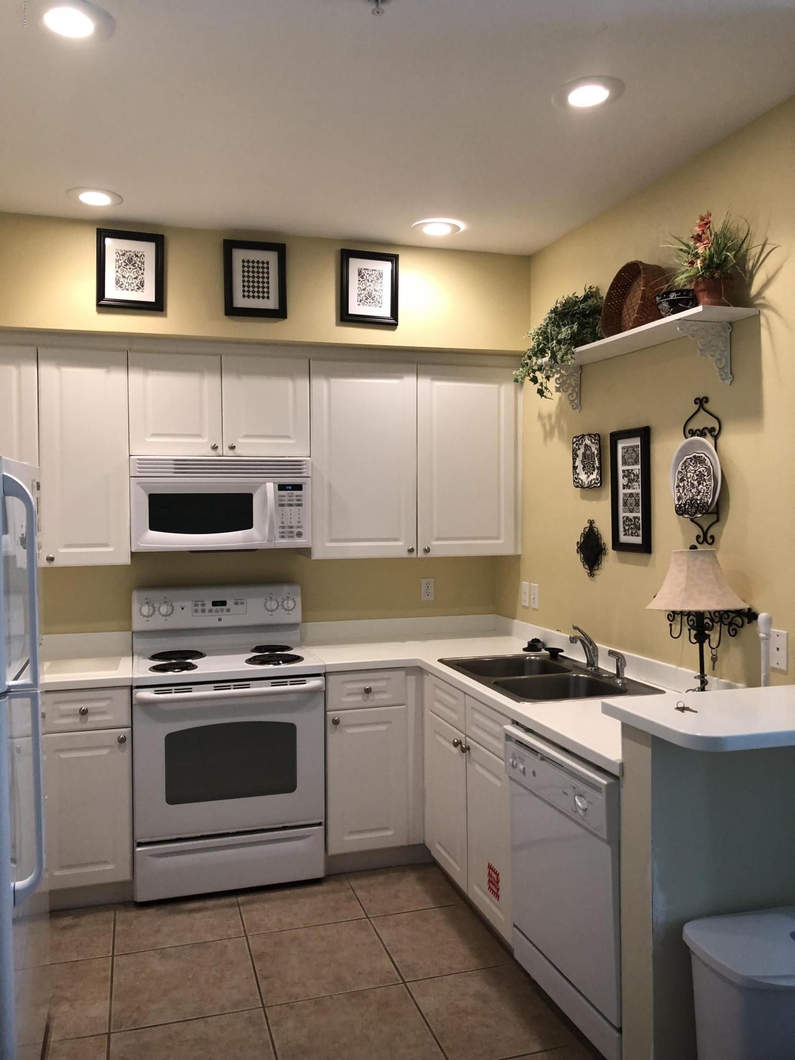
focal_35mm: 29
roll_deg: +1.5
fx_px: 888
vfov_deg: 61.7
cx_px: 398
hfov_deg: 48.2
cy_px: 530
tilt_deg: -0.8
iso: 40
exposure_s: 1/24
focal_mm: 3.99
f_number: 1.8
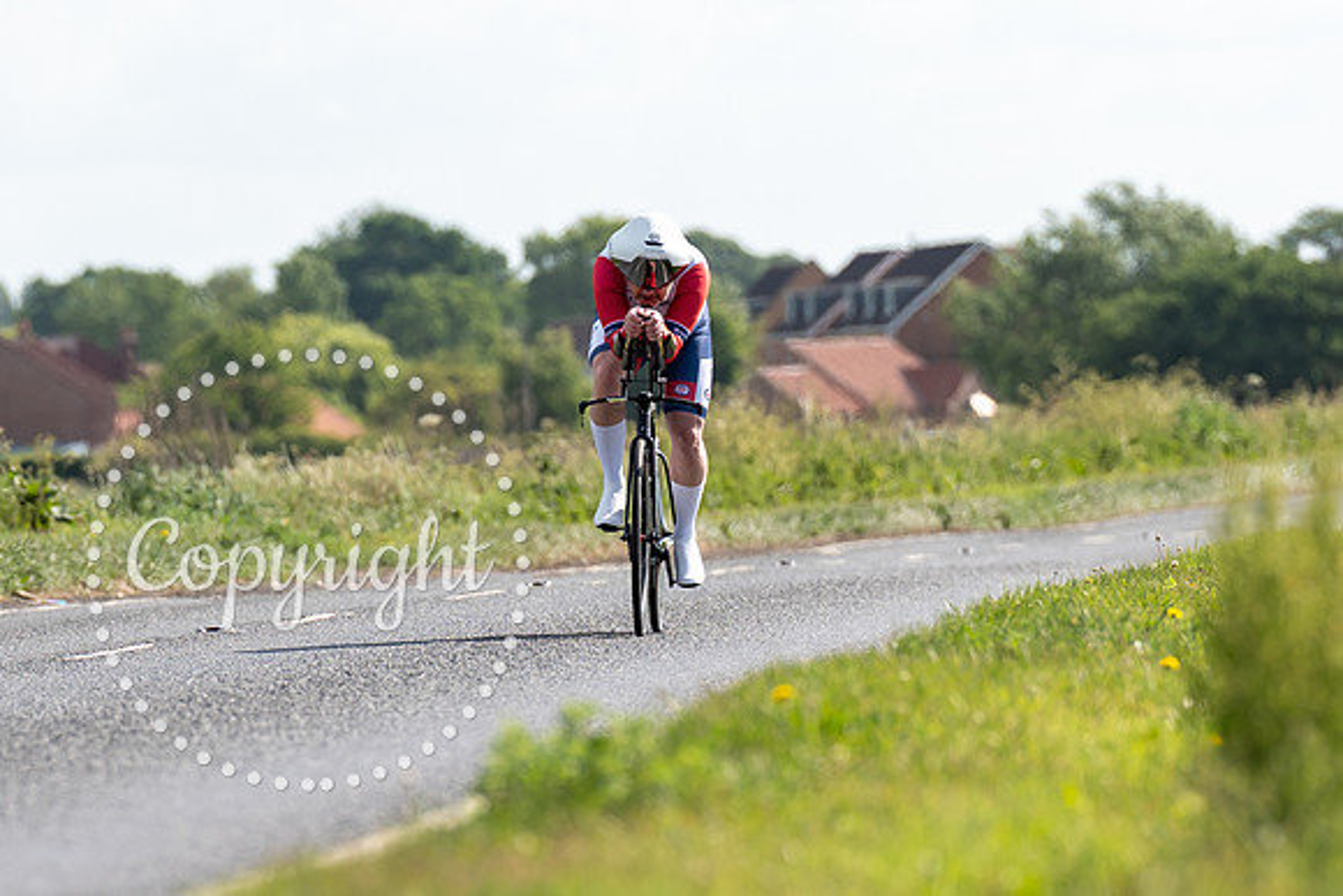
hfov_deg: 4.7
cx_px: 683
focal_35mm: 438
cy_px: 579
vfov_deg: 3.1
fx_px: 16340
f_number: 4
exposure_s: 1/1000
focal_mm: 200
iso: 100
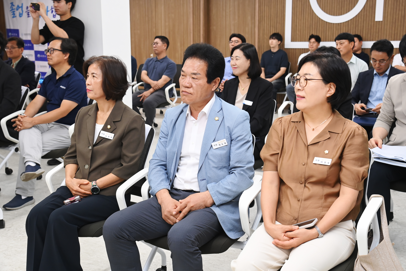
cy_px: 136
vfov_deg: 28.1
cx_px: 203
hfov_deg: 41.1
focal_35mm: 48
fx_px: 541
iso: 1600
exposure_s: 1/250
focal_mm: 48
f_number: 6.3
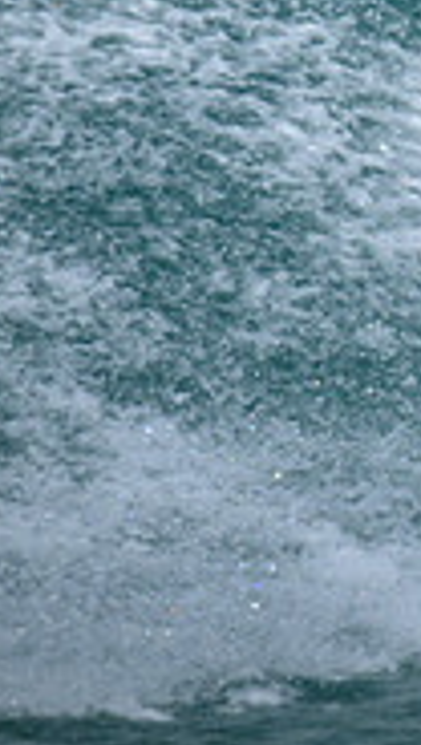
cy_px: -15
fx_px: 71421
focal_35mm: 3612
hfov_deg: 0.3
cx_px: 1207
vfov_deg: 0.6
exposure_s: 1/2500
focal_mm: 800
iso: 320
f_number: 6.3
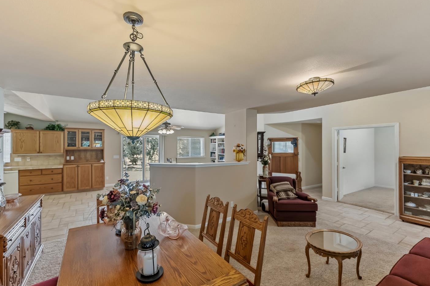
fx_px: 188
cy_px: 144
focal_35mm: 16
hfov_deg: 97.6
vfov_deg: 74.6
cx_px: 205
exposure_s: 1/160
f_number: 4
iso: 1250
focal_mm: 14.7
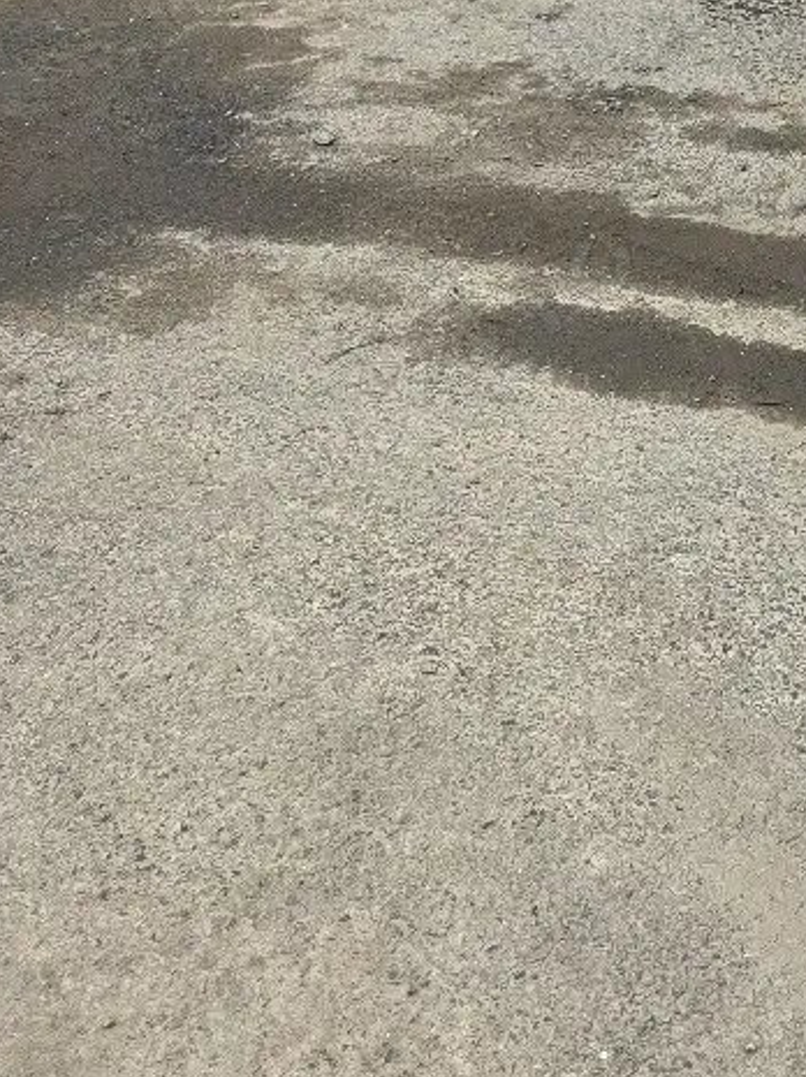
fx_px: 2052
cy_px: -98
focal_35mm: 66
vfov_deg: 27.1
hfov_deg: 19.8
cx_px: 1137
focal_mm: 6.3
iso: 64
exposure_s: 1/182
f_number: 1.7
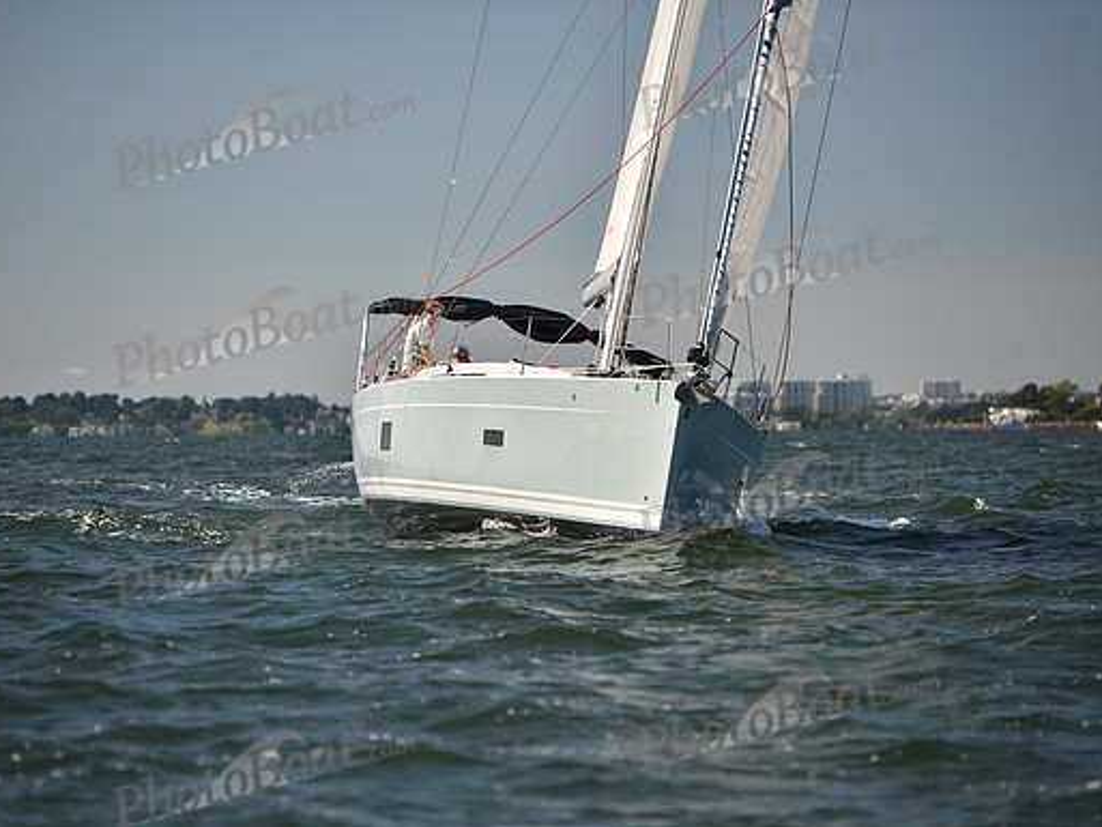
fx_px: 5541
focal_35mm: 174
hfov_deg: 11.4
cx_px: 528
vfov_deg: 8.5
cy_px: 414
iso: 250
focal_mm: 160
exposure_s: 1/1600
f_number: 3.5
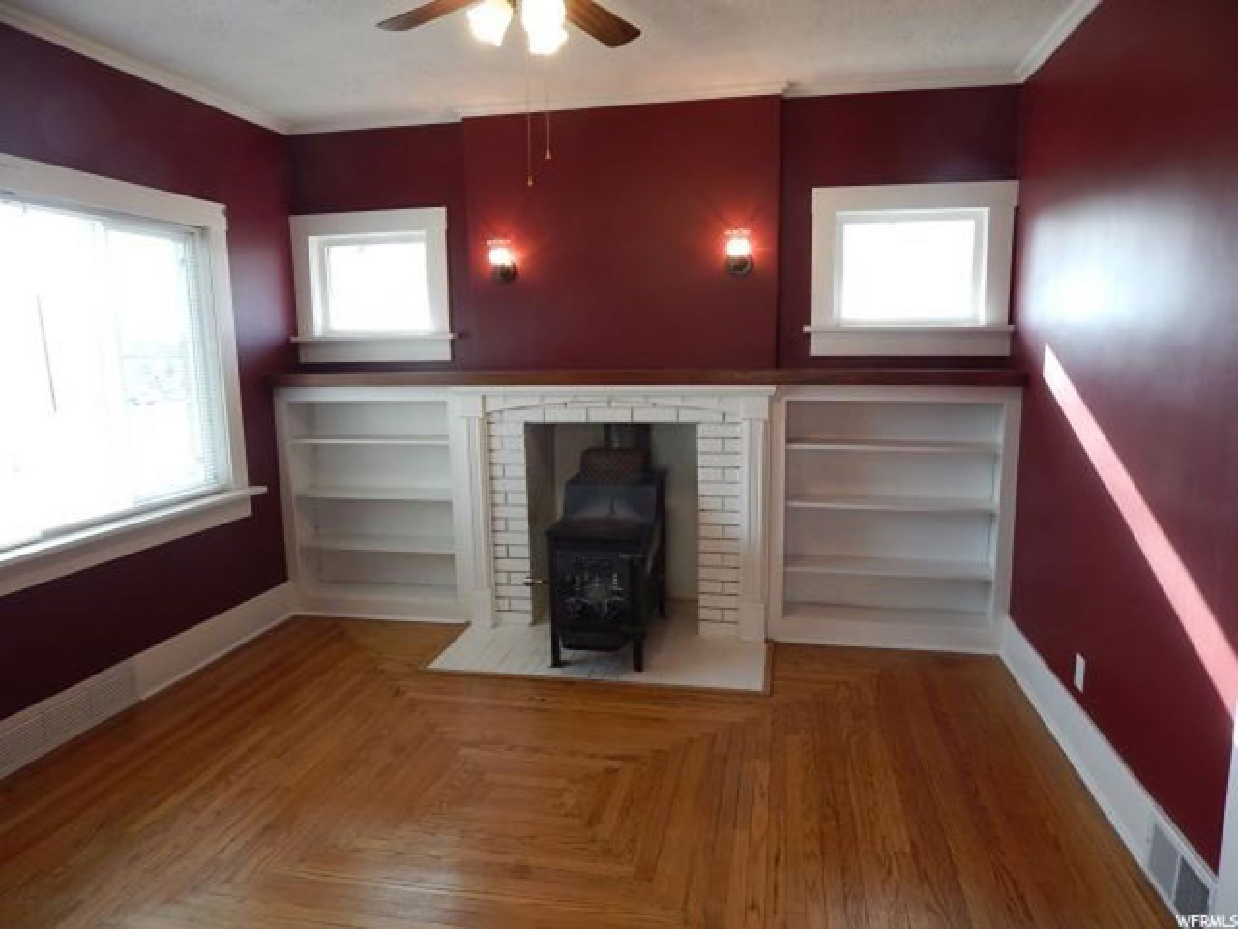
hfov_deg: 73.9
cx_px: 619
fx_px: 823
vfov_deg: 58.9
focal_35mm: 23
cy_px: 464
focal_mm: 4
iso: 125
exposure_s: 1/40
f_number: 3
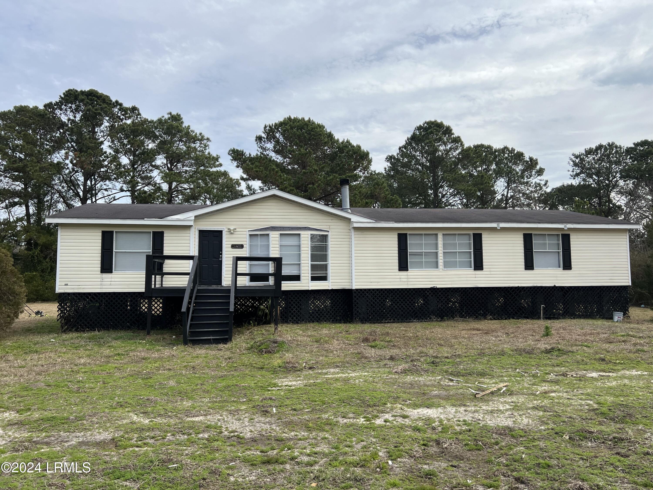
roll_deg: +1.1
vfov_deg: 53.1
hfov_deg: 67.3
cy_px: 245
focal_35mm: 26
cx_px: 326
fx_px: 490
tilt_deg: +4.7
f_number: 1.5
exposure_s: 1/3571
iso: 50
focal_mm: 5.7
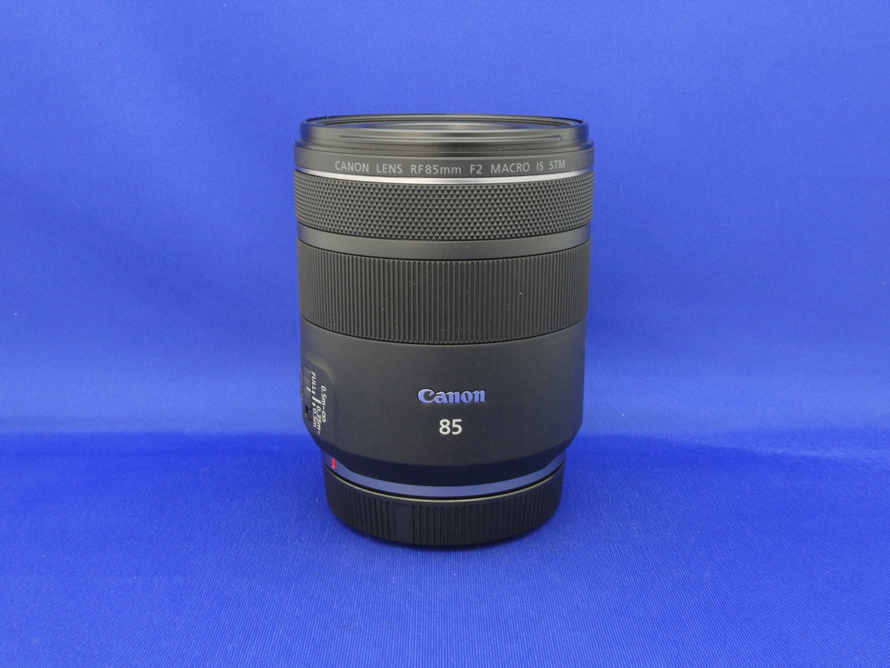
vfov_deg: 38.7
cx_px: 445
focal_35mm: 37
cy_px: 334
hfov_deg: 50.1
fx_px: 951
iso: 200
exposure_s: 1
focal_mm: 6.7
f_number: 8
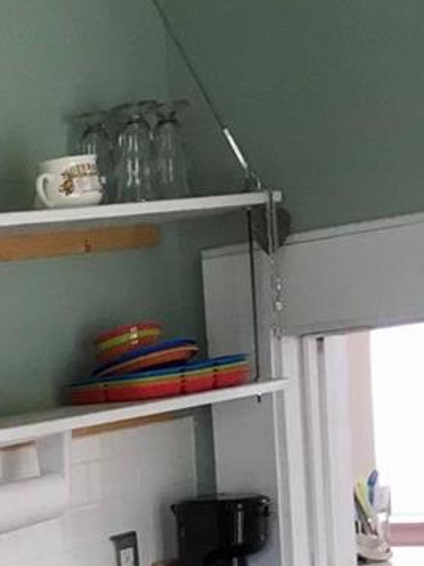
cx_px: -282
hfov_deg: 13.8
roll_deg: +7.5
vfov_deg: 18.4
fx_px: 1601
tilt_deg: -14.3
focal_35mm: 98
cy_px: 772
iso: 80
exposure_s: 1/30
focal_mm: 4.15
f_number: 2.2
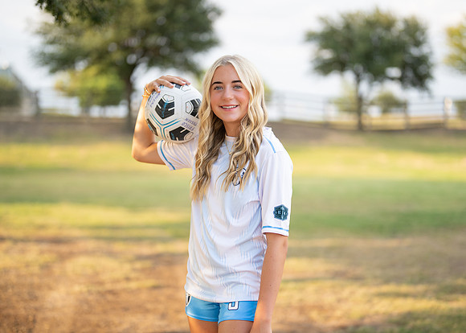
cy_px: 169
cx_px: 235
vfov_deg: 24.4
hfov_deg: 33.7
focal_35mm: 58
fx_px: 770
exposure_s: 1/1600
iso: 100
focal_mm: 50
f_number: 1.2
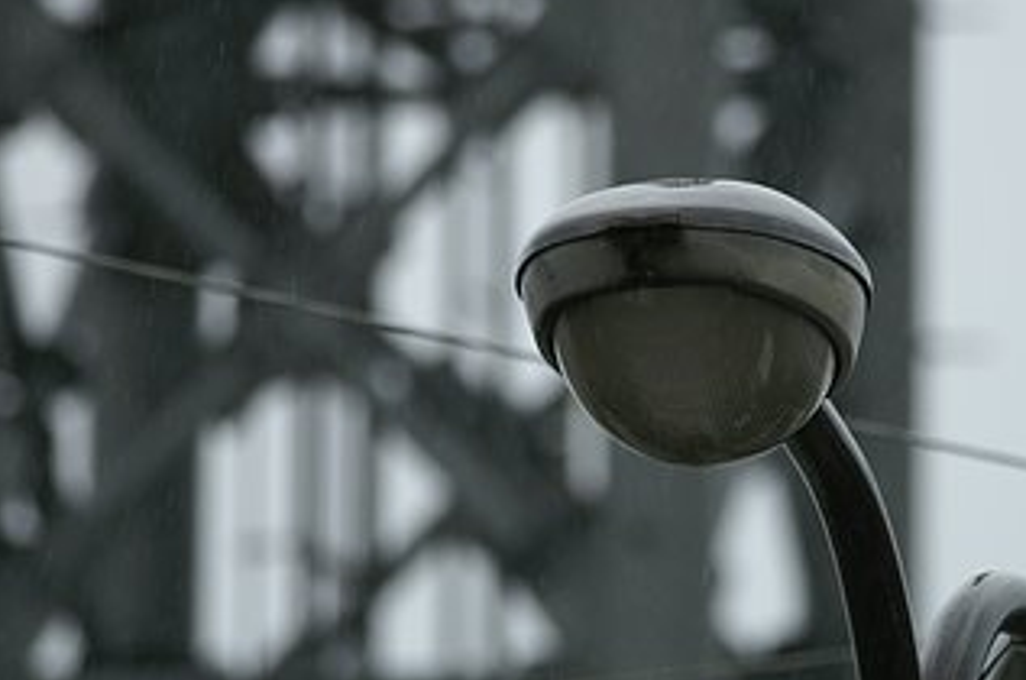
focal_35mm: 1213
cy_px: 308
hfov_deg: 1.7
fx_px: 34501
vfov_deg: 1.1
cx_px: 647
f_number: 4.5
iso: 100
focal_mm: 500
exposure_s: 1/250
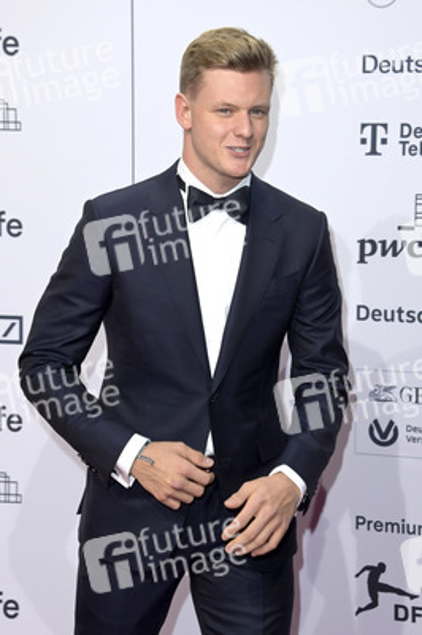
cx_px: 211
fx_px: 1444
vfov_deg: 24.8
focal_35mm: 82
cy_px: 318
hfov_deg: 16.6
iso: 640
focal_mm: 82
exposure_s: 1/250
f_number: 6.3
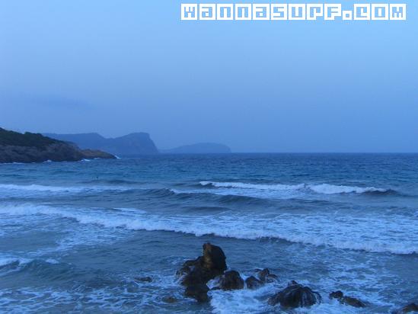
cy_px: 157
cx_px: 209
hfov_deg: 40.4
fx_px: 568
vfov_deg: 30.9
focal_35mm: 47
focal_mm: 7.6
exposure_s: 1/125
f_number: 3
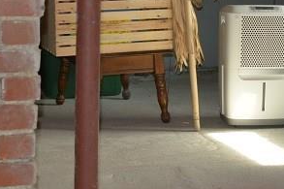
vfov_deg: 10.8
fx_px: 993
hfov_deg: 16.2
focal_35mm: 126
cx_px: 228
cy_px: 1
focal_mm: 24
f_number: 4
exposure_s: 1/60
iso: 800
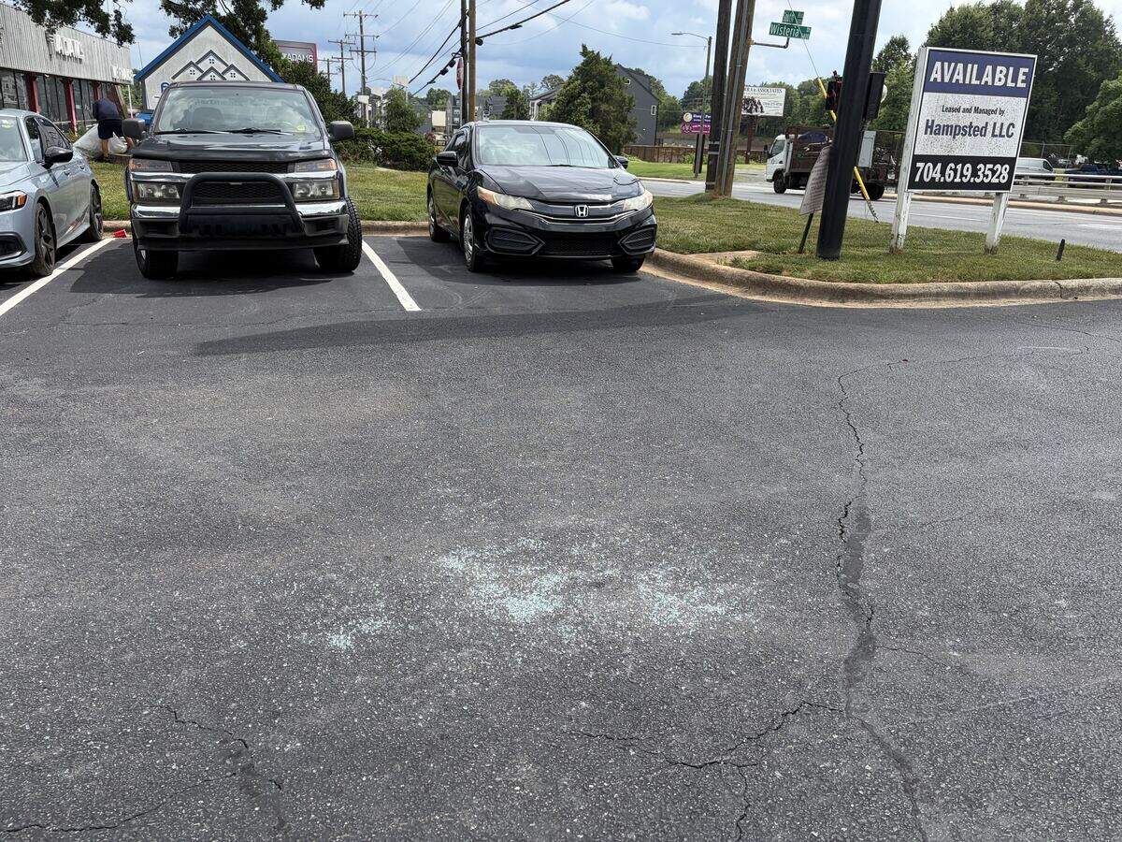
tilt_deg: -21.1
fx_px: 843
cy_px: 421
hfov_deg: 67.3
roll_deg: -1.2
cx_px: 561
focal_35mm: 26
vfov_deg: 53.1
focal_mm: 5.96
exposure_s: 1/2639
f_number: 1.6
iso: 50
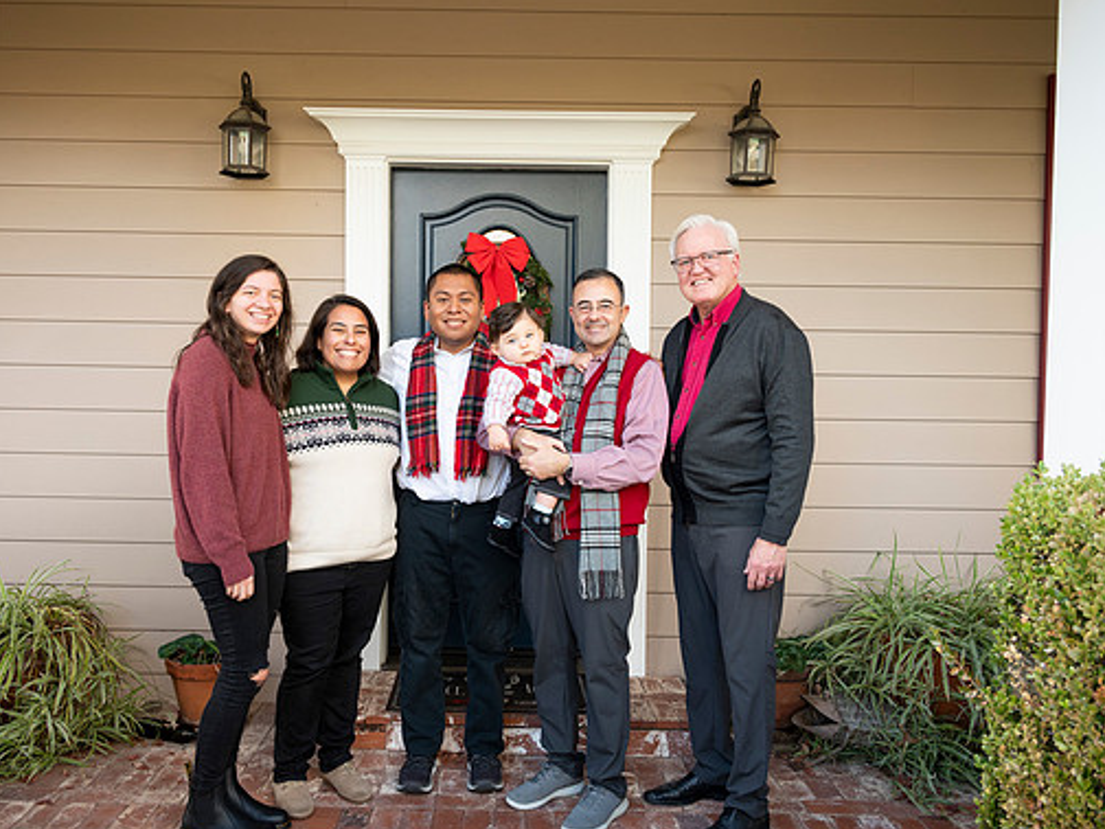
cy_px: 420
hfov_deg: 58.3
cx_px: 506
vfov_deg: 45.4
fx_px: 990
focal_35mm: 31
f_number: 4.2
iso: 400
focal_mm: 28
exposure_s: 1/125
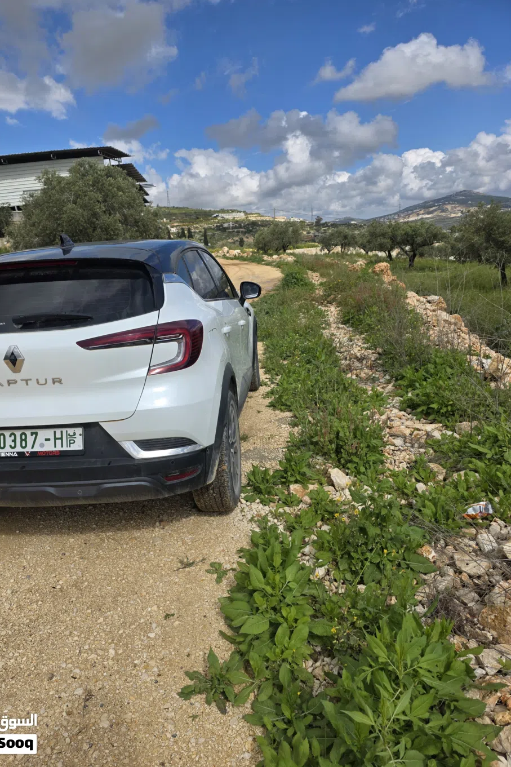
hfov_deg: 53.0
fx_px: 511
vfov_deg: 73.8
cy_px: 383
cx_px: 230
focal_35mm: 24
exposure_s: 1/7944
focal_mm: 6.3
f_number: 1.7
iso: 64
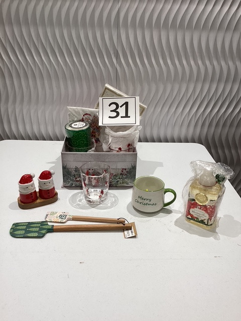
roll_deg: -1.7
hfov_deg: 45.4
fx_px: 288
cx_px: 120
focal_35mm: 31
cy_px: 160
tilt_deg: -29.4
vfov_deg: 58.4
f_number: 2.4
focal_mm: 3.3
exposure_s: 1/60
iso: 80
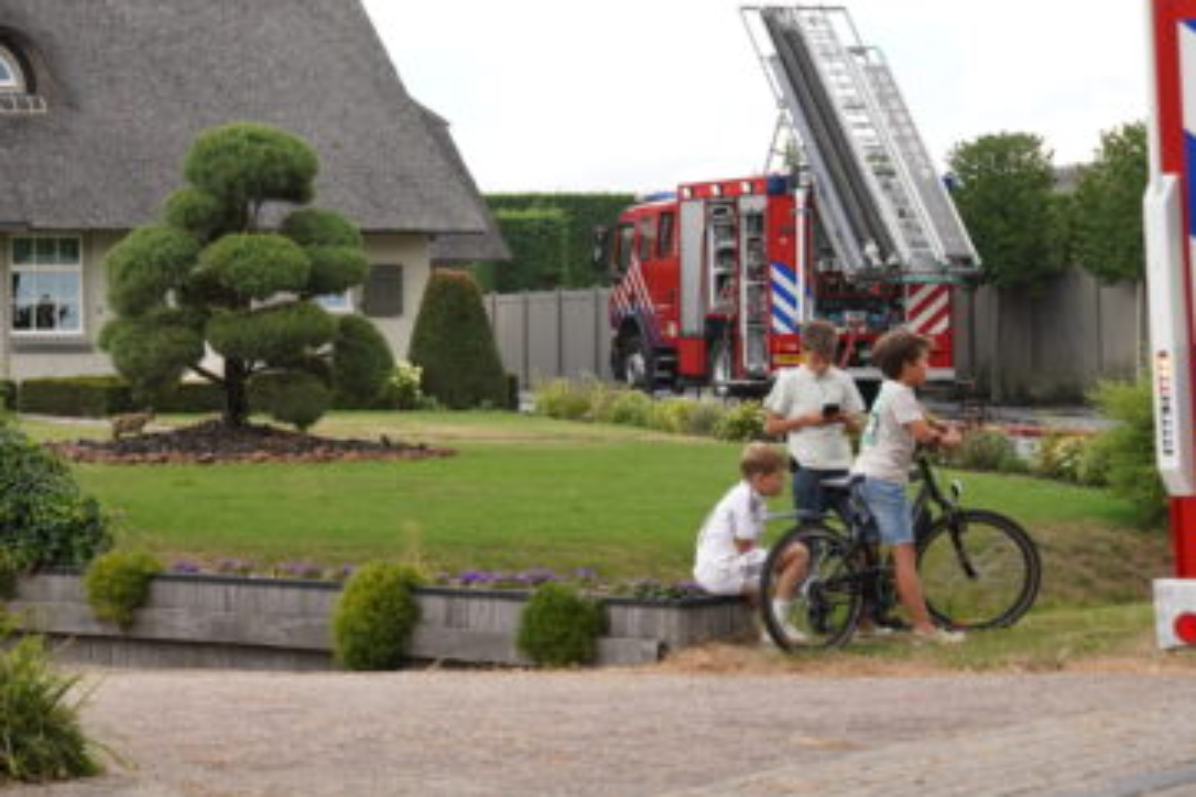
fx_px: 3852
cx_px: 155
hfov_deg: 17.4
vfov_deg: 11.7
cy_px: 136
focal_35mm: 116
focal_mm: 56
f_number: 4
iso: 400
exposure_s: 1/800
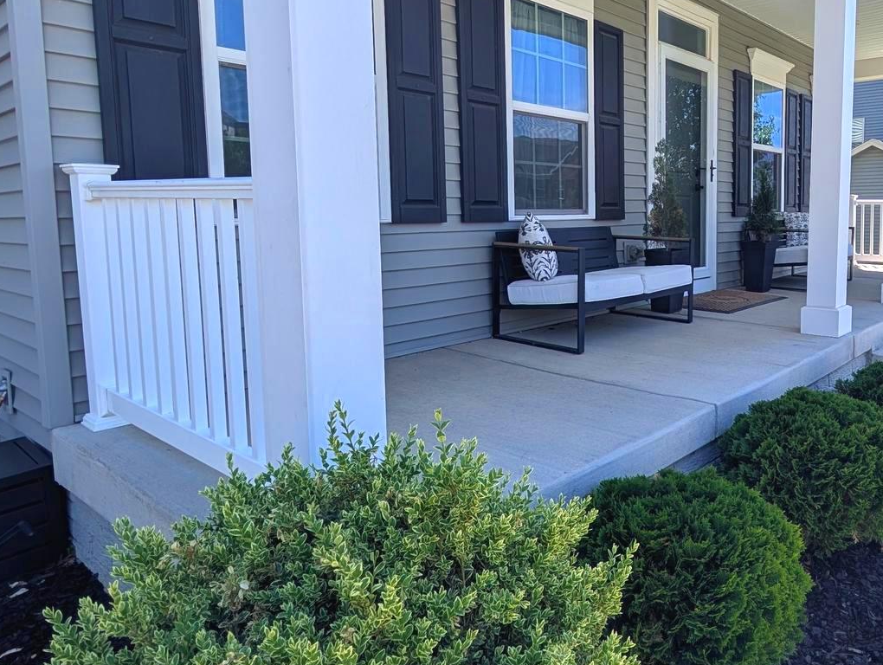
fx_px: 613
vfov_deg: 56.5
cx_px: 623
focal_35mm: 24
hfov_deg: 68.4
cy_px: 269
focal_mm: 2.02
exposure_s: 1/1064
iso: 54
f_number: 1.7
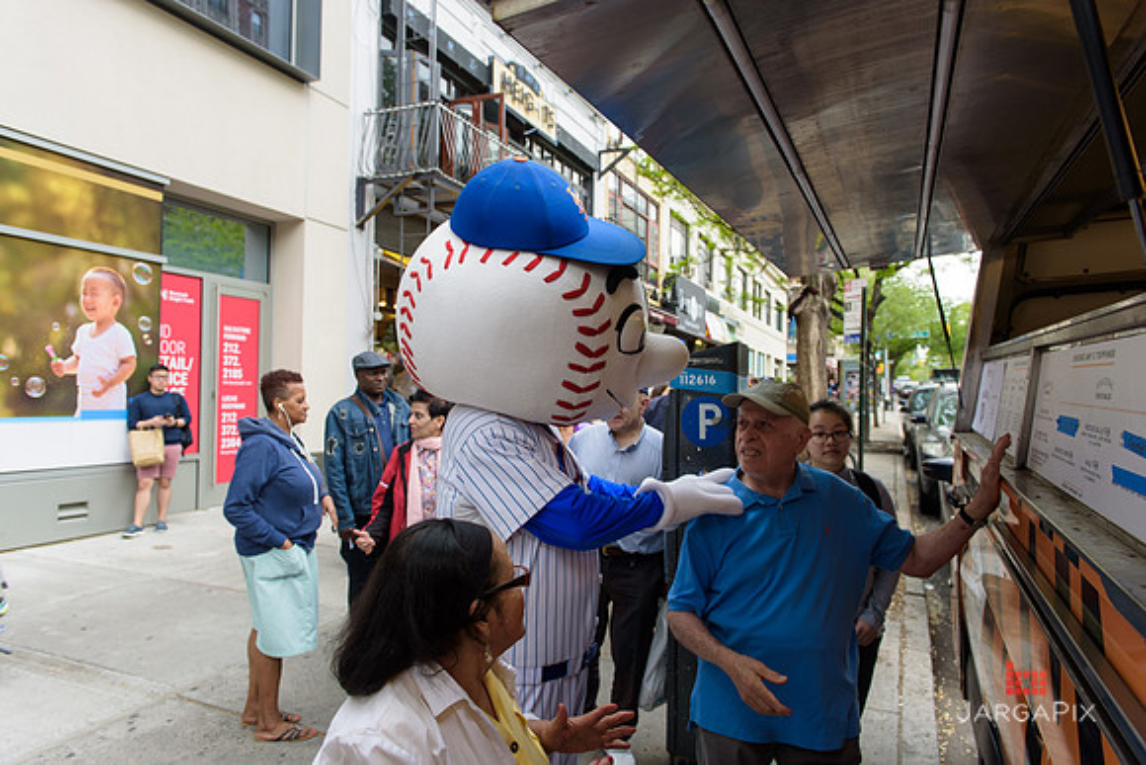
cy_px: 382
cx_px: 573
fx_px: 764
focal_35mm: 24
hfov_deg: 73.7
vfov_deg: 53.2
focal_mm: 24
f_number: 4
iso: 200
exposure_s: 1/250
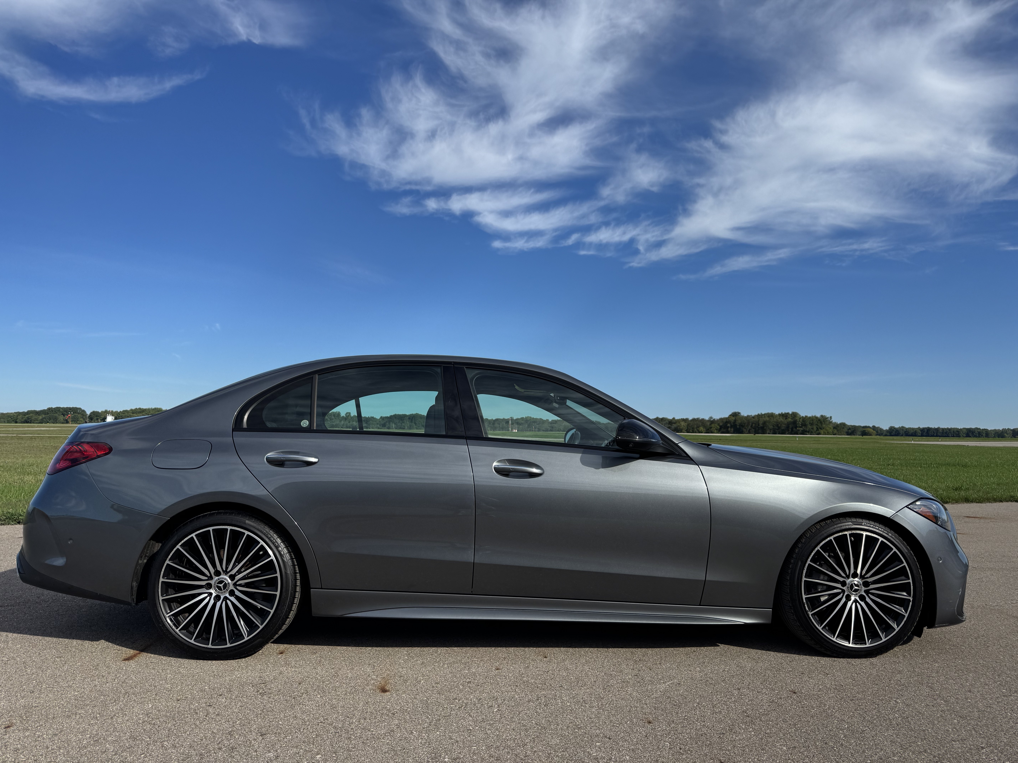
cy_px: 382
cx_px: 509
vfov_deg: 56.8
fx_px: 706
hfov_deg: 71.6
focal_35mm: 24
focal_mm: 6.76
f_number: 1.78
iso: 80
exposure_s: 1/5348
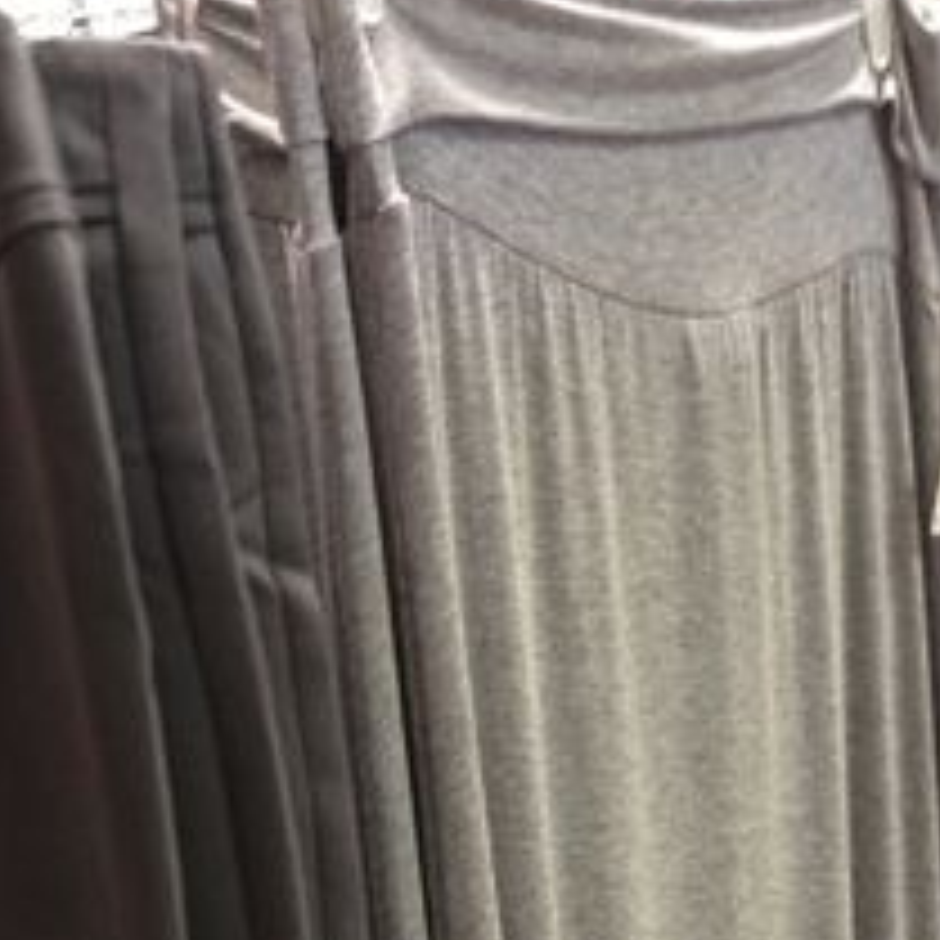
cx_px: 792
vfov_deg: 23.0
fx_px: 2181
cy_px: 1007
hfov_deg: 23.8
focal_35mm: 71
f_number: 2.4
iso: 250
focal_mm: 4.28
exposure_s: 1/20
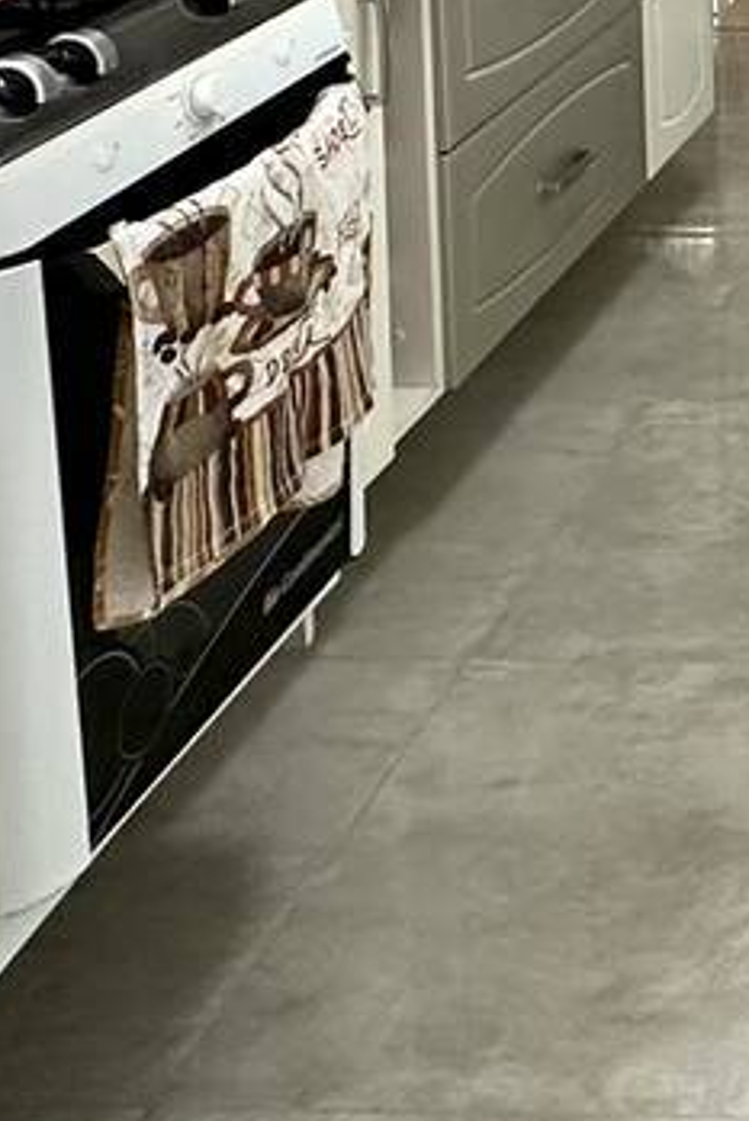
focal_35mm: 60
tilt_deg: -4.7
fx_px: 1870
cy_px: -385
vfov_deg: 27.2
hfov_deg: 18.3
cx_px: 1305
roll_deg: -0.9
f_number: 2.2
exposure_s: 1/120
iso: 250
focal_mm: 2.22
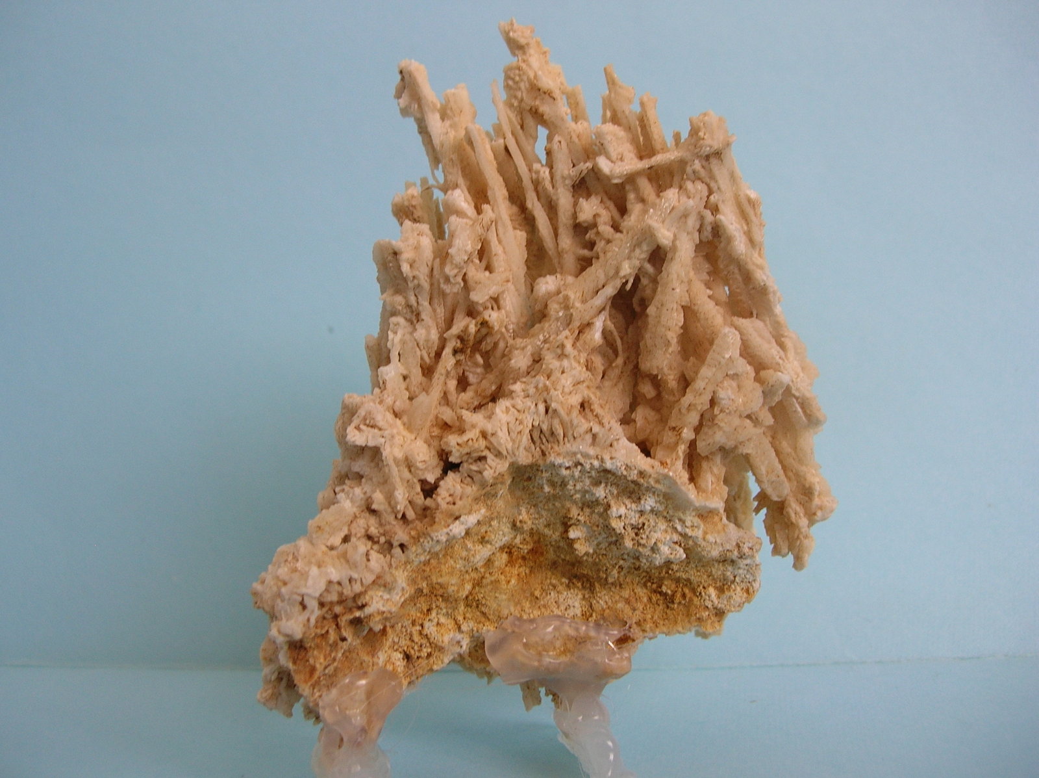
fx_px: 1080
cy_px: 389
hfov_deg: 51.4
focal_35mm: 36
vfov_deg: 39.6
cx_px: 520
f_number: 2.7
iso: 50
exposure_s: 1/9
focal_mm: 6
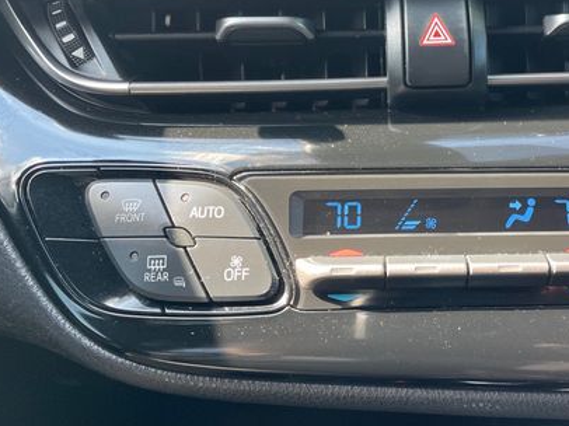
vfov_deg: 34.6
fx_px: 674
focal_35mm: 41
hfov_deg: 44.2
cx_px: 429
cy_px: 125
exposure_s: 1/121
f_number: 1.6
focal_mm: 4.2
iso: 125
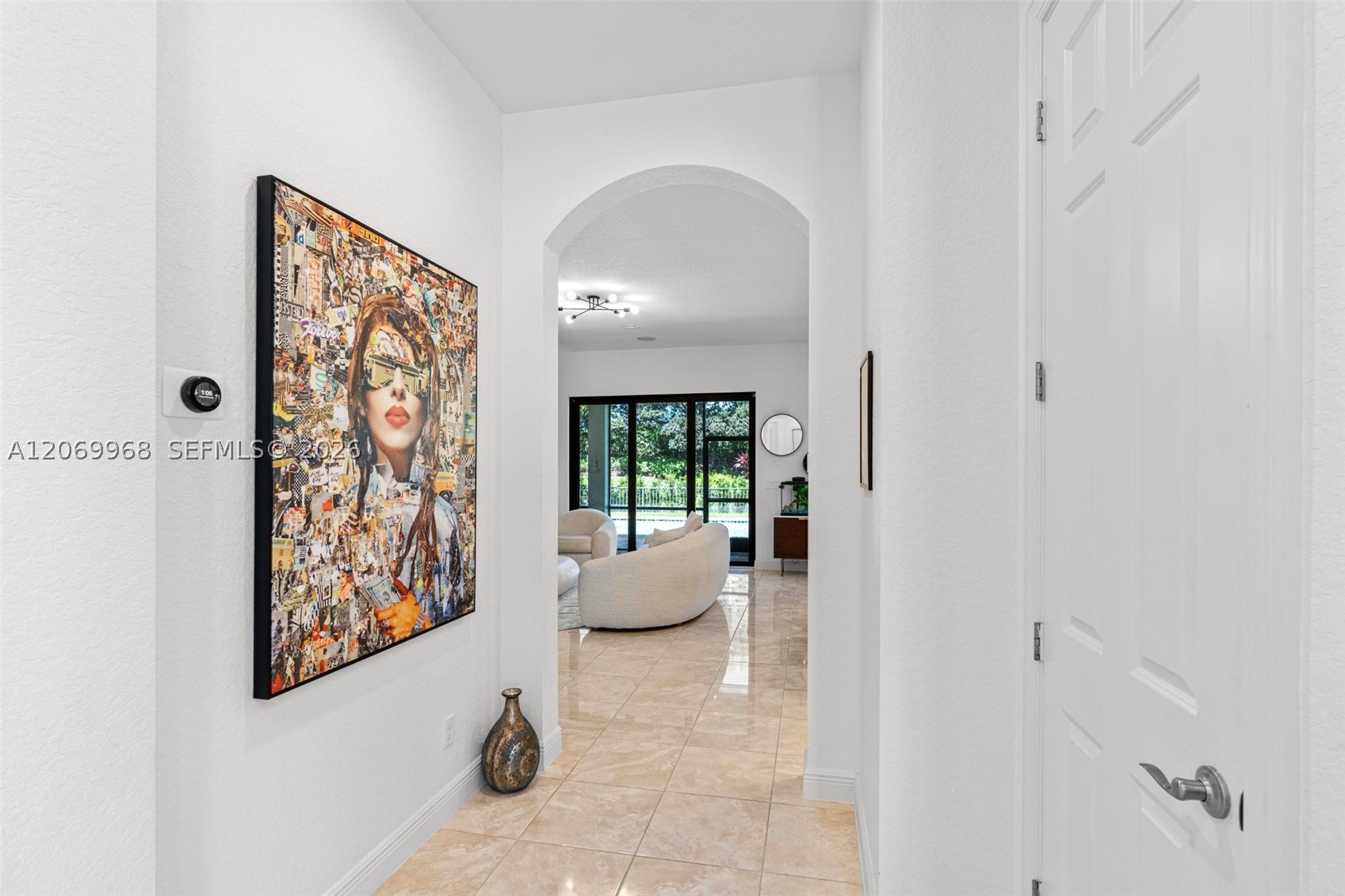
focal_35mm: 16
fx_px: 598
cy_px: 448
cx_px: 672
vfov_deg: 73.7
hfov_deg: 96.7
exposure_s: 1/2.5
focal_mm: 16
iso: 400
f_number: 8
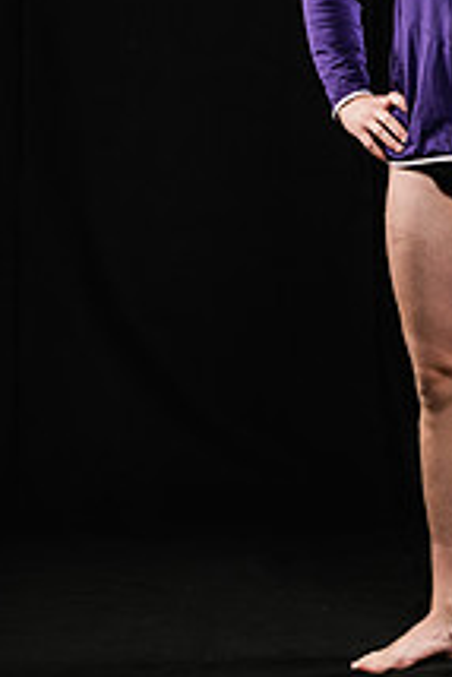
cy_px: 158
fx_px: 3159
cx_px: 468
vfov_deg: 12.2
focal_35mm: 168
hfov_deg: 8.1
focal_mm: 80
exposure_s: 1/250
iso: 320
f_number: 6.3
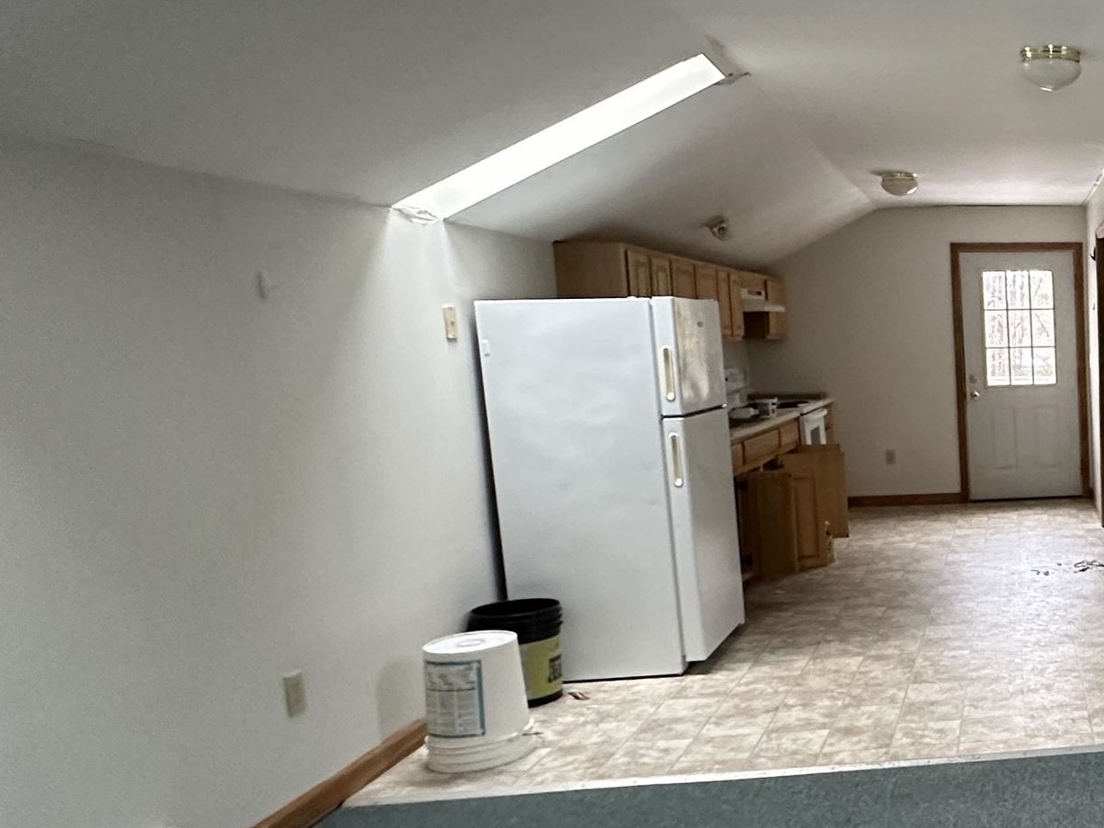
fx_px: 1116
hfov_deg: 42.3
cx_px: 1196
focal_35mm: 35
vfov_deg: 40.6
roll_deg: +1.2
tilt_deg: -8.1
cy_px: 488
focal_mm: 2.22
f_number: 2.2
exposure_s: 1/60
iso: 400
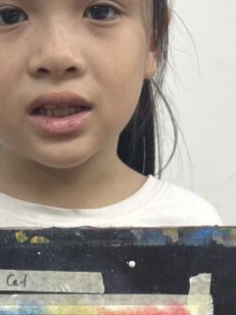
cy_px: 310
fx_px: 736
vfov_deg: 23.2
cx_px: 19
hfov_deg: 17.9
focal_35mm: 81
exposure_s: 1/100
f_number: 1.5
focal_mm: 5.7
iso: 64
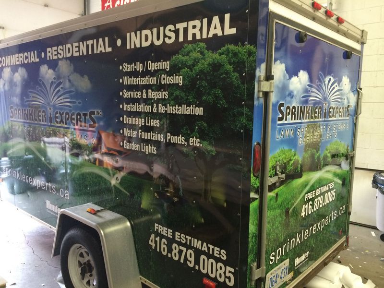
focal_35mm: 30
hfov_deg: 60.0
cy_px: 144
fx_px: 333
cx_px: 192
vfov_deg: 46.8
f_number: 2.2
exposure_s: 1/30
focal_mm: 4.12
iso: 200
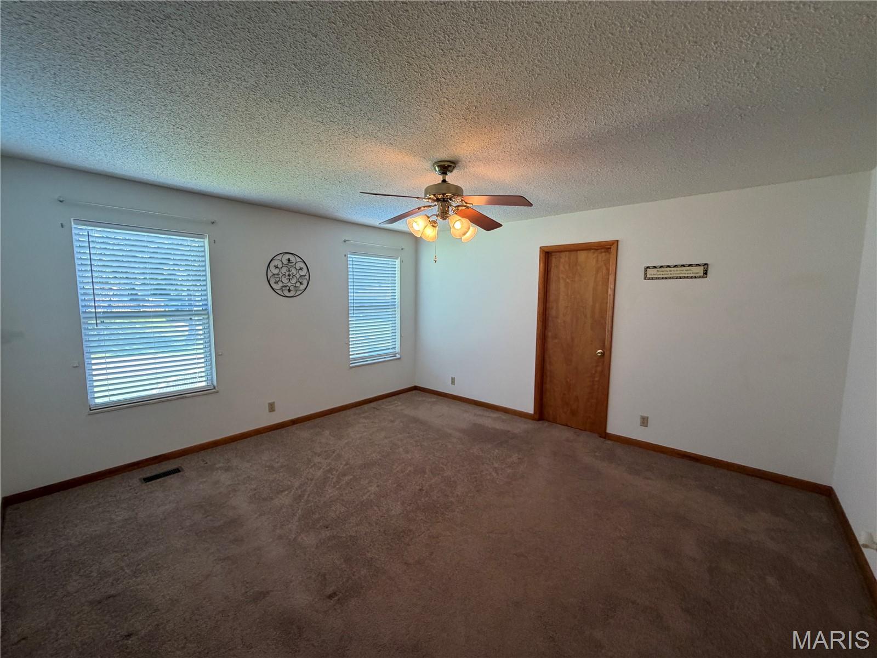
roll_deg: +0.0
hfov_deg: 102.1
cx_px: 438
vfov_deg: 85.7
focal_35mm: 14
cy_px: 329
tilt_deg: -4.8
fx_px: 355
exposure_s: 1/120
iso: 250
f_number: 2.2
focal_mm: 2.22
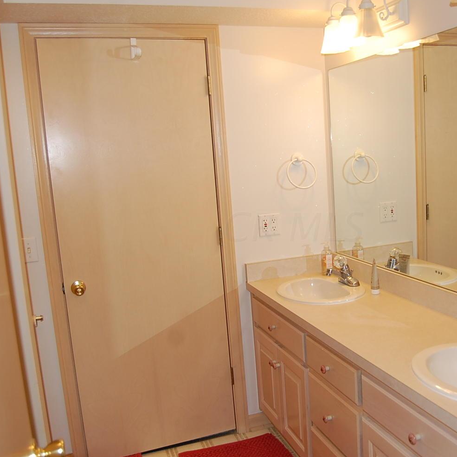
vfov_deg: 47.2
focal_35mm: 35
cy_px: 226
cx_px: 293
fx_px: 523
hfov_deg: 46.7
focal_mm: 18
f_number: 3.5
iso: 400
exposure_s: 1/60
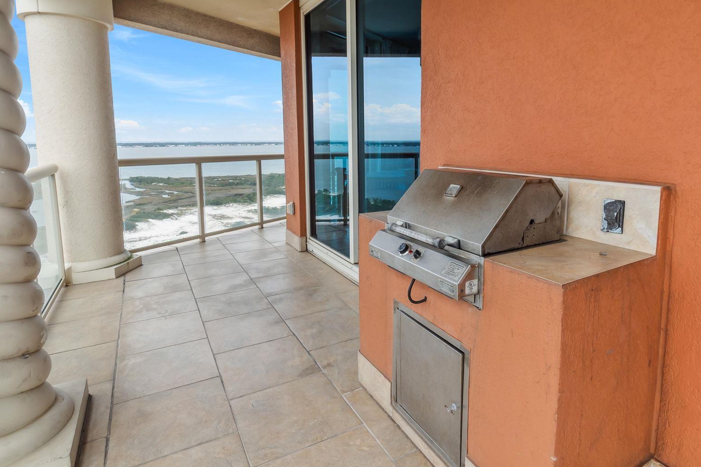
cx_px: 399
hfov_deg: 83.5
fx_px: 389
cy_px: 185
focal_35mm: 20
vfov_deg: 61.4
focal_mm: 10
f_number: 9
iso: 400
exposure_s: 1/320
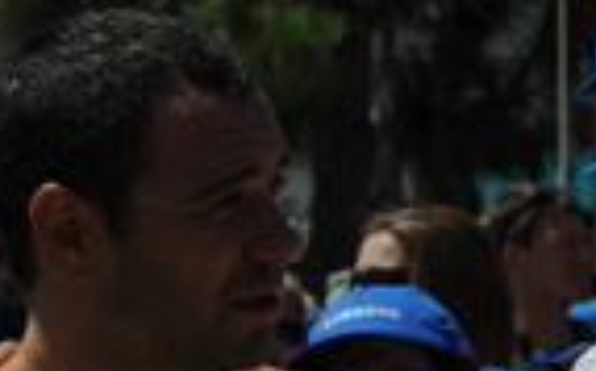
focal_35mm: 274
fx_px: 4445
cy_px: 527
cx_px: 709
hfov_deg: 7.6
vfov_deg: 4.8
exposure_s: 1/640
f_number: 13
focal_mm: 80
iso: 200
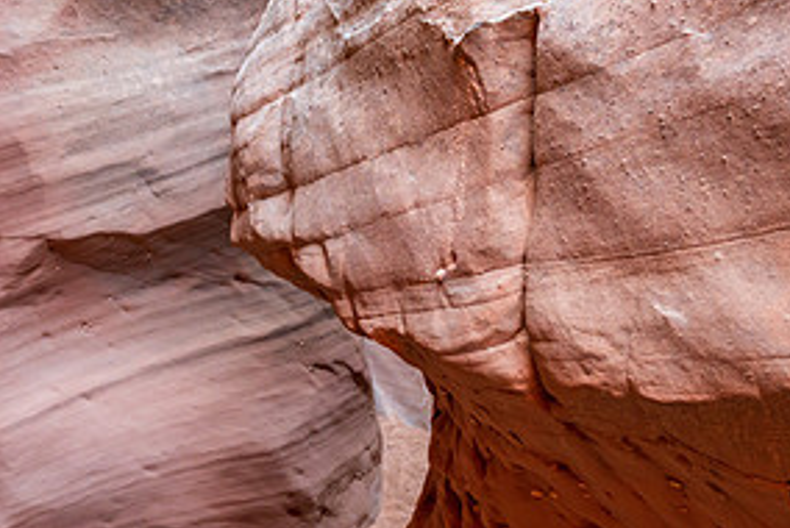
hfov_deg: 39.7
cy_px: 296
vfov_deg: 27.6
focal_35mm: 49
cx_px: 248
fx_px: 1076
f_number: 5.6
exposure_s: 1/100
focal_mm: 24
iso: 2200
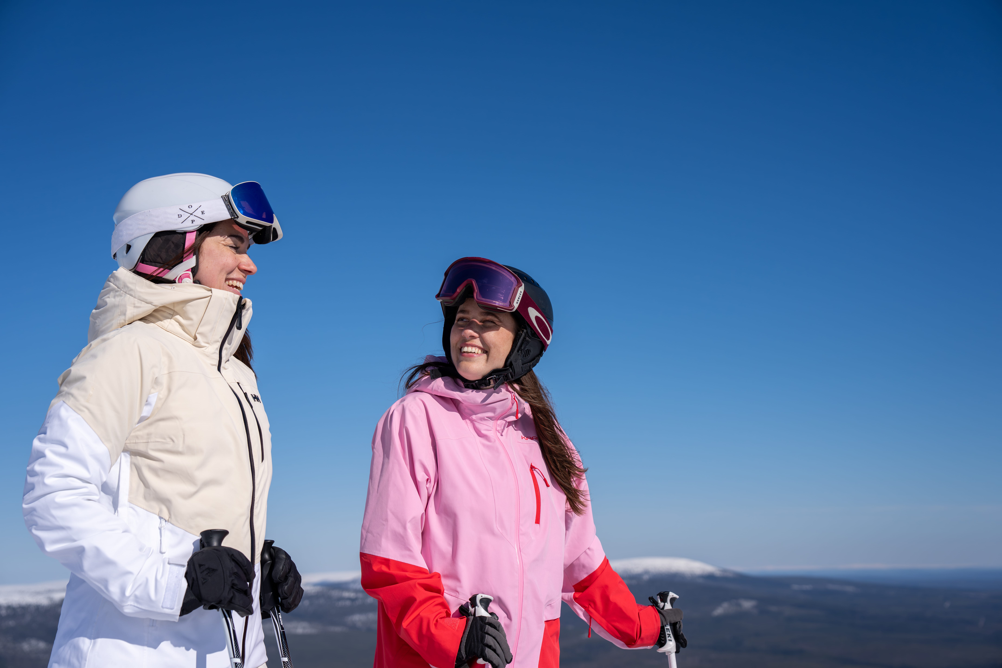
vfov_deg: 28.1
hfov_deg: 41.1
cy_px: 334
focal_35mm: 48
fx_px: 1336
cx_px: 501
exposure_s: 1/2500
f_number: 4.5
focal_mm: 48
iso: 100
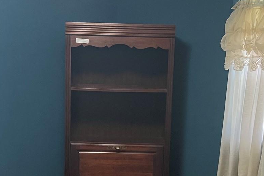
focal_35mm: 71
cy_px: 155
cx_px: 121
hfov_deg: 28.4
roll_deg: -0.5
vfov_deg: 18.9
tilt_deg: -10.0
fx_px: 521
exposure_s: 1/60
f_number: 1.6
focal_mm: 5.1
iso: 125
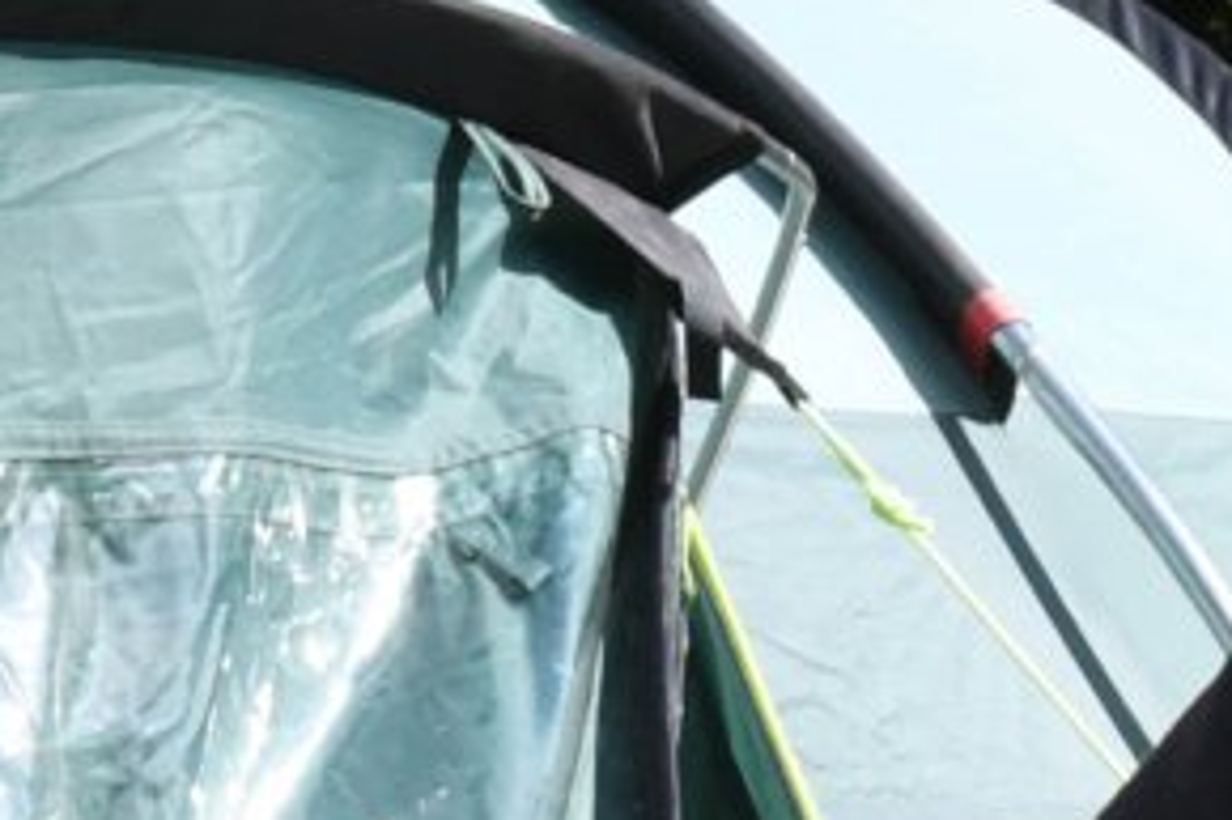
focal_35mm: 403
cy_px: 1455
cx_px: 939
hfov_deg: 5.1
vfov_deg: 3.4
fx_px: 13783
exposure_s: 1/800
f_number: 14
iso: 1250
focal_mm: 38
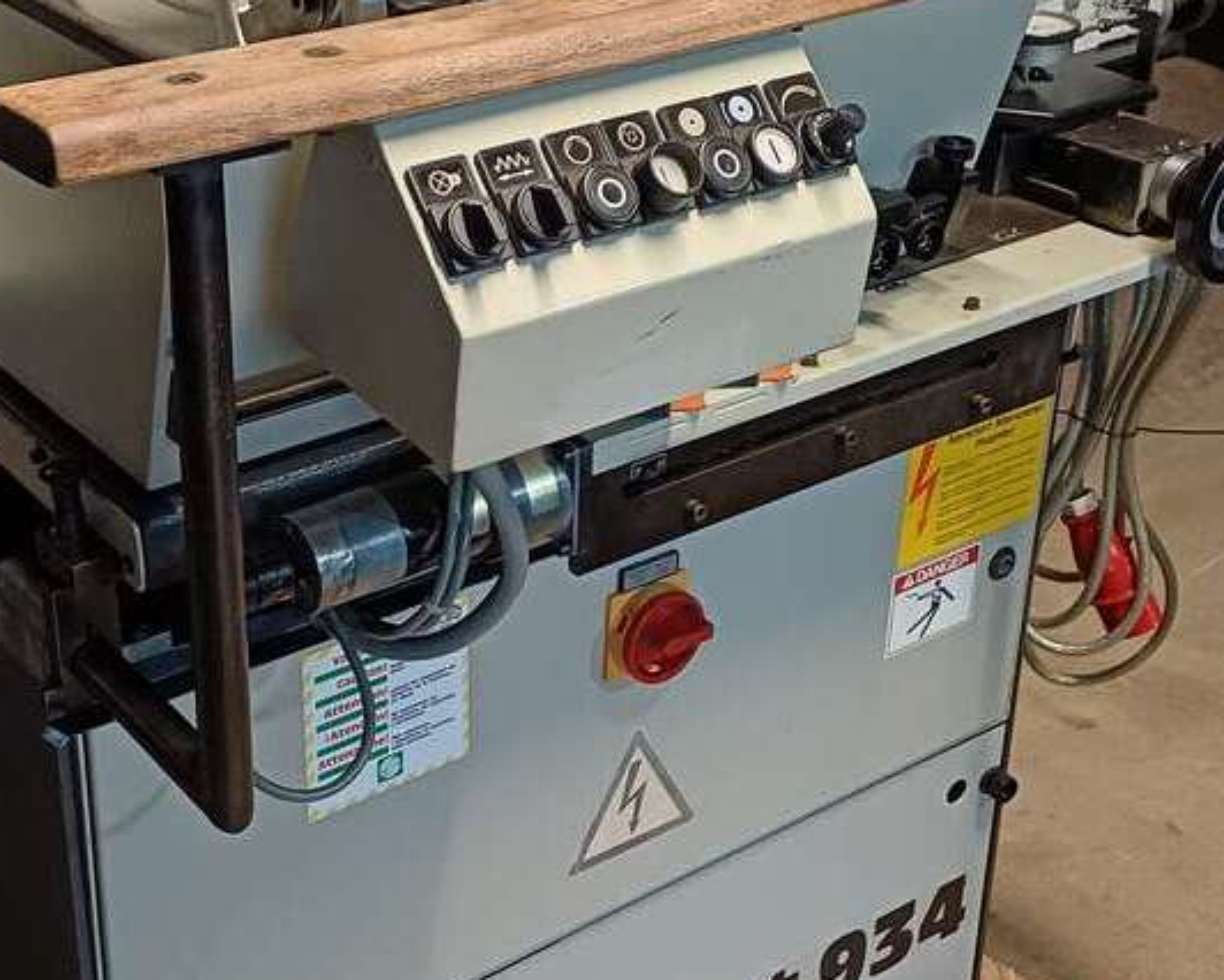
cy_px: 403
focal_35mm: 55
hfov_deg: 33.9
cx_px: 414
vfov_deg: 27.6
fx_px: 1993
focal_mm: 4.65
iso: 640
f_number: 1.8
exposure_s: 1/25
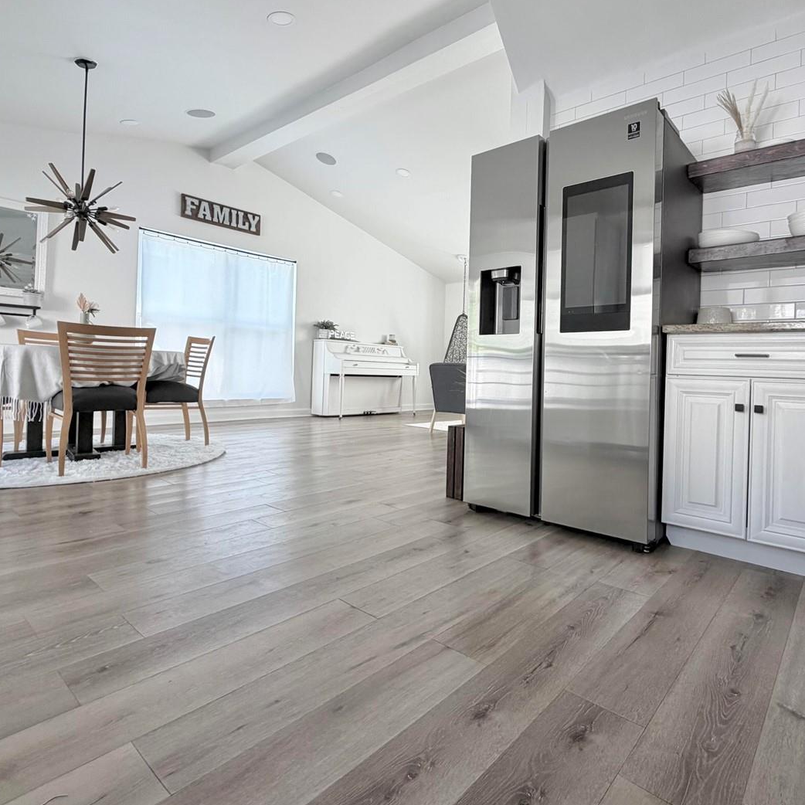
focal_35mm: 19
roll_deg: -2.1
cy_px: 372
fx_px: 500
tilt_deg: -0.6
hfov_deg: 77.0
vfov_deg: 77.6
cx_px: 476
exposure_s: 1/121
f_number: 2.2
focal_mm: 2.22
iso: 125
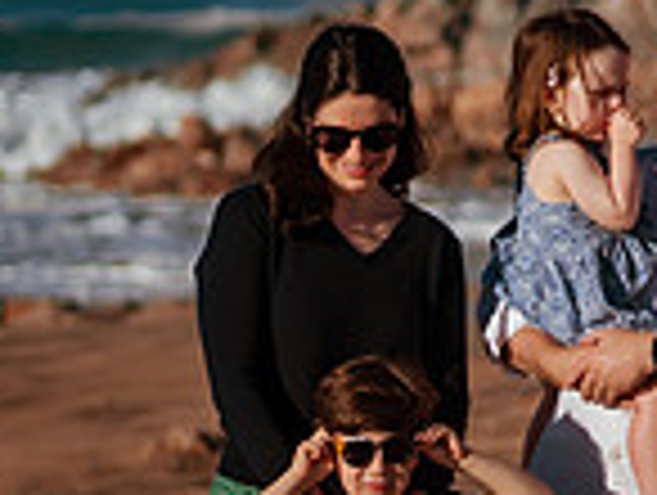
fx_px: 4201
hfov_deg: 8.6
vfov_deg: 6.7
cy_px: 299
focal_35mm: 221
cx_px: 1202
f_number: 2.2
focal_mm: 58
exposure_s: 1/8000
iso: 50
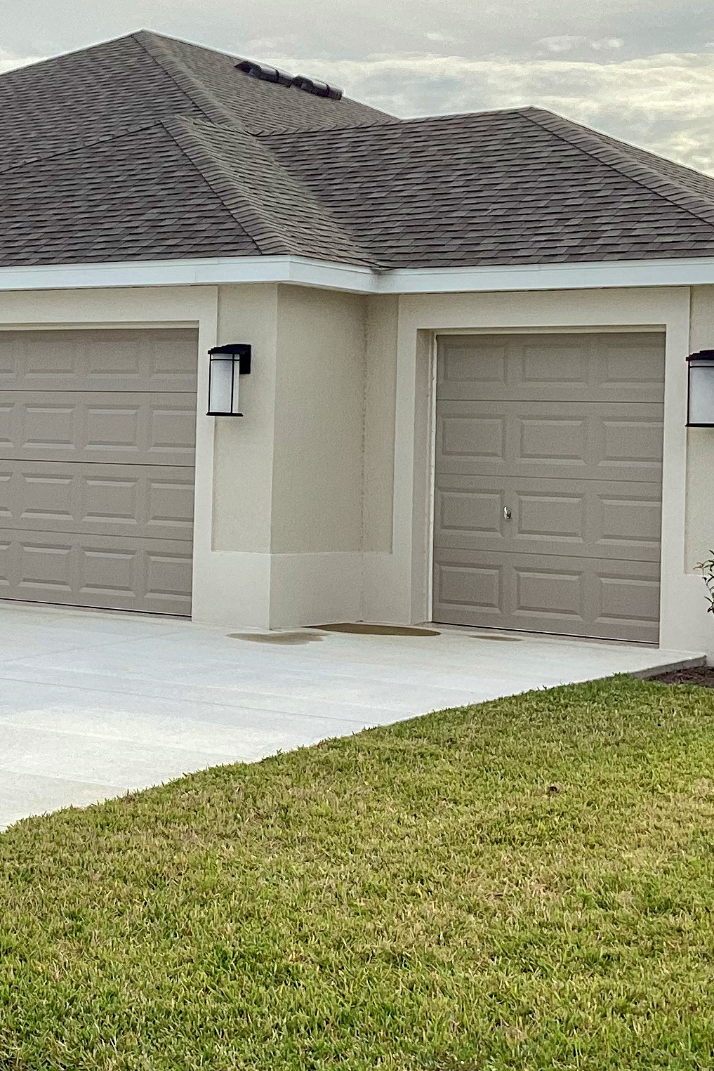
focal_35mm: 69
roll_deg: -4.2
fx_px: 2052
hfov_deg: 19.1
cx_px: -30
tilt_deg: +0.4
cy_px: 393
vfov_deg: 29.1
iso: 25
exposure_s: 1/727
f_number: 2.4
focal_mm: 3.3
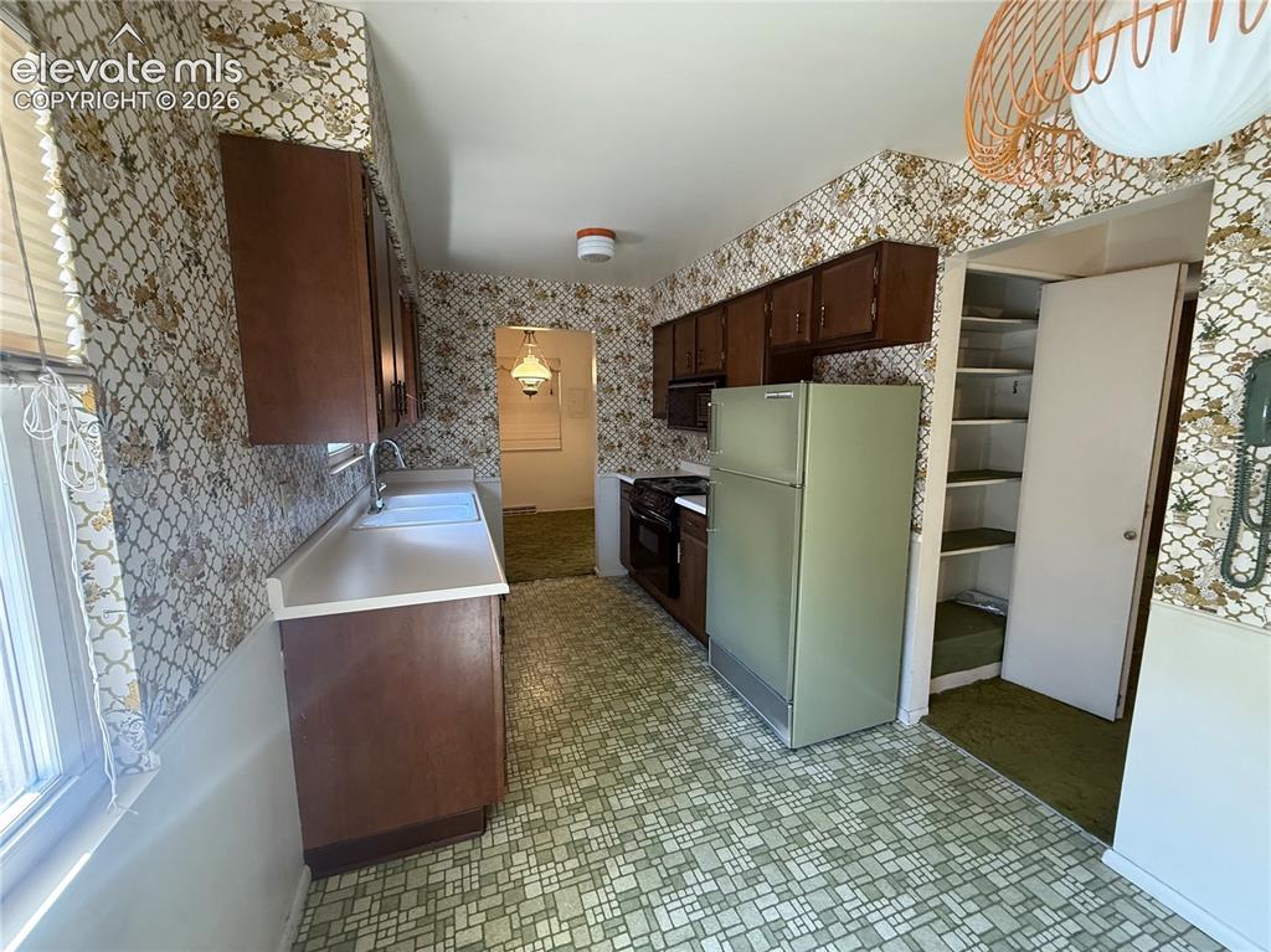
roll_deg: -0.6
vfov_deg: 85.6
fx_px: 514
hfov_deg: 102.1
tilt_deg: -7.2
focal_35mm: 14
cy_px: 476
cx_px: 636
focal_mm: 2.22
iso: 400
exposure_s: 1/60
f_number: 2.2
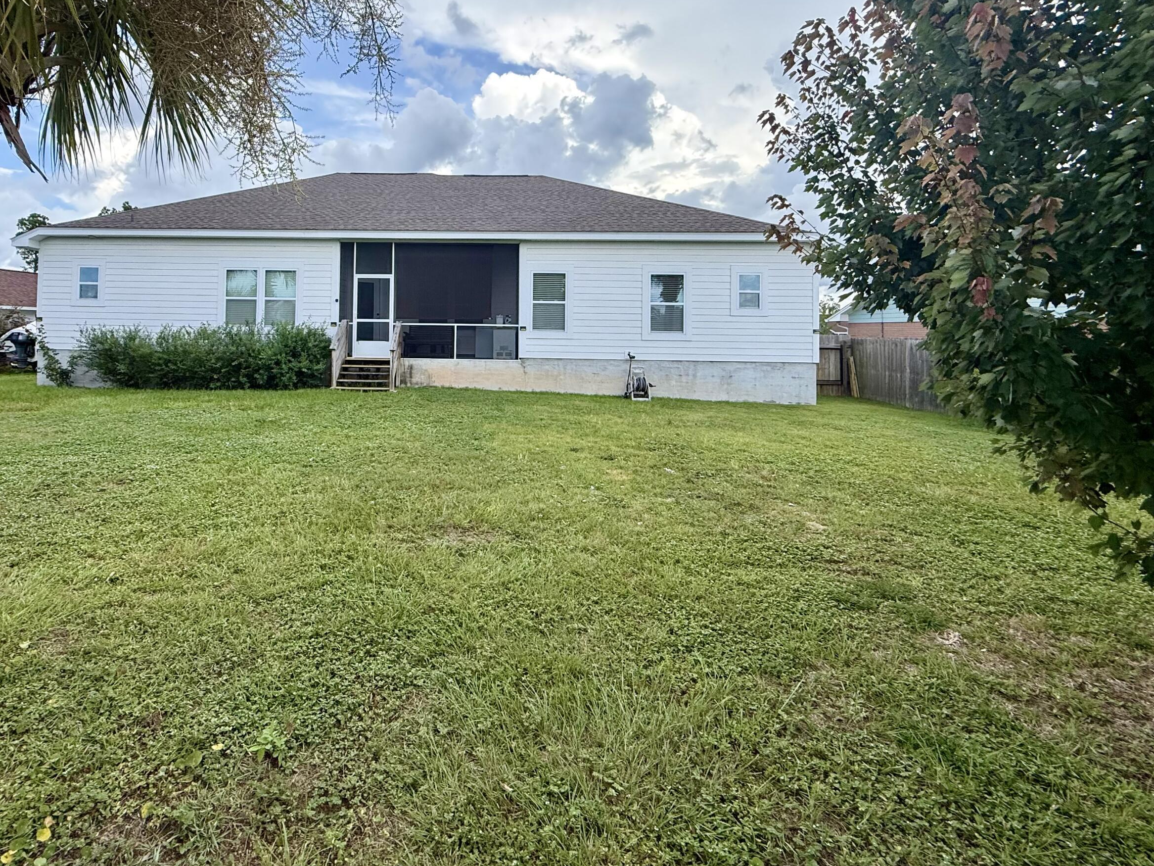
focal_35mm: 18
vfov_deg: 70.2
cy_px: 314
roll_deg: +0.0
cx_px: 457
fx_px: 600
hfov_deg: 86.6
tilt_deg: +3.3
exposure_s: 1/1189
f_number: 2.2
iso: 50
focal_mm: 2.22
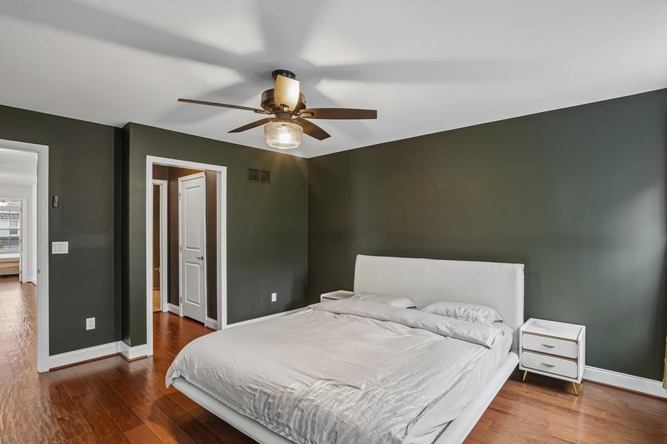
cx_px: 348
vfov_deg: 70.4
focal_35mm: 17
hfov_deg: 93.2
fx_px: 315
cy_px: 232
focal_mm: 16
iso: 400
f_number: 8
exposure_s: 1/4
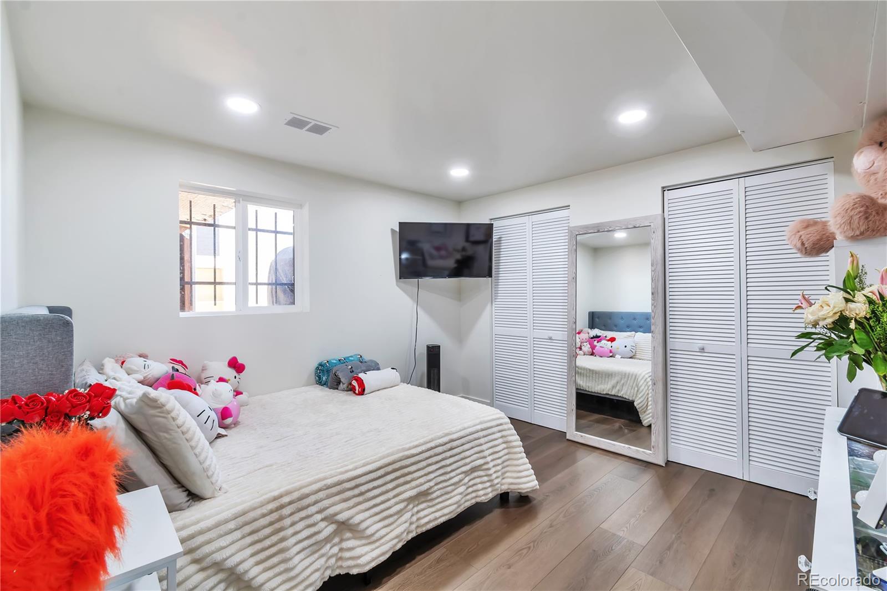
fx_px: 369
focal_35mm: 15
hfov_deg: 100.4
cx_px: 444
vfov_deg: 77.3
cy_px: 296
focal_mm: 10
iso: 100
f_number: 9
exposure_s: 1/3
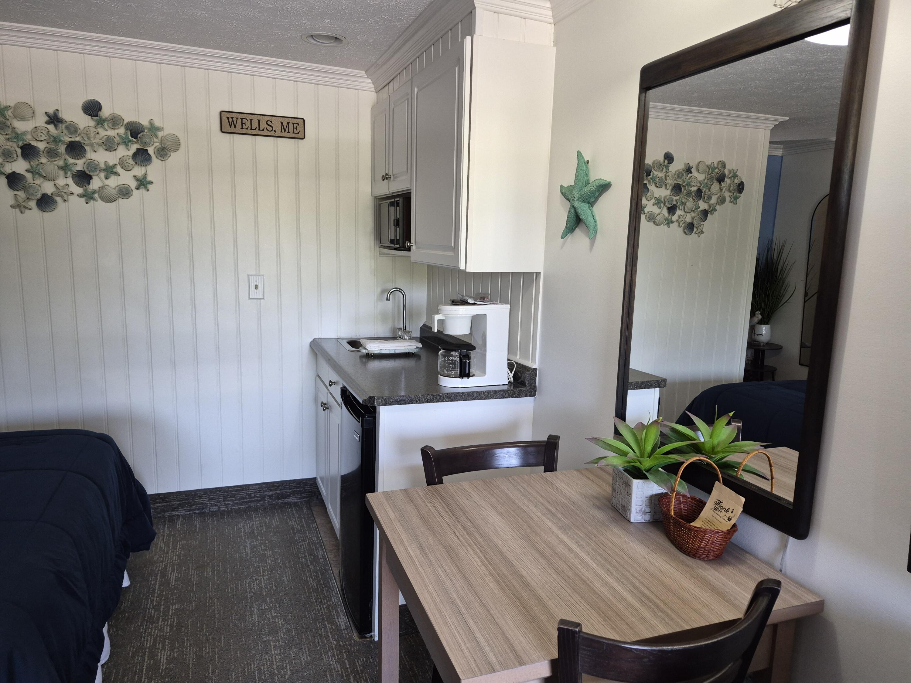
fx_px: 605
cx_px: 456
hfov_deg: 73.9
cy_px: 342
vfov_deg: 58.9
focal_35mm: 23
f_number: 1.8
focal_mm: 5.4
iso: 250
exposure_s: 1/120
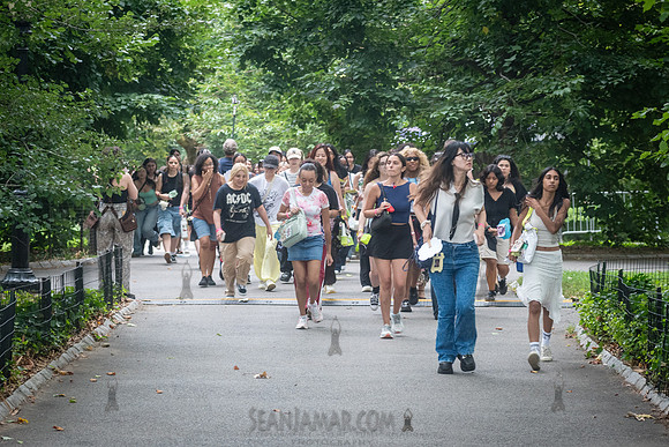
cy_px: 224
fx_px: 2344
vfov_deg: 10.9
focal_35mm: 126
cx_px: 334
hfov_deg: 16.2
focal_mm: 92
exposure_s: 1/200
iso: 1600
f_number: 4.5
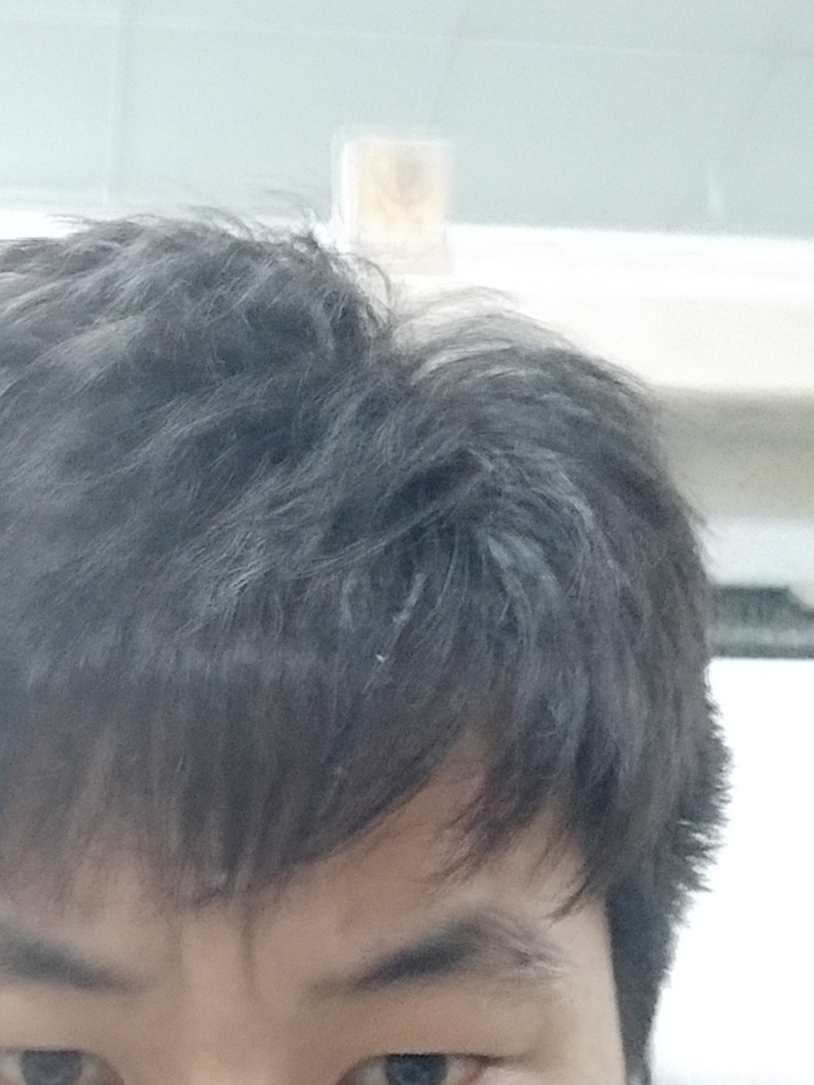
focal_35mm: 54
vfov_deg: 34.9
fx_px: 1693
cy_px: 793
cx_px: 200
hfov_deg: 26.7
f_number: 2
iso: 1600
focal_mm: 3.57
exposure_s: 1/17
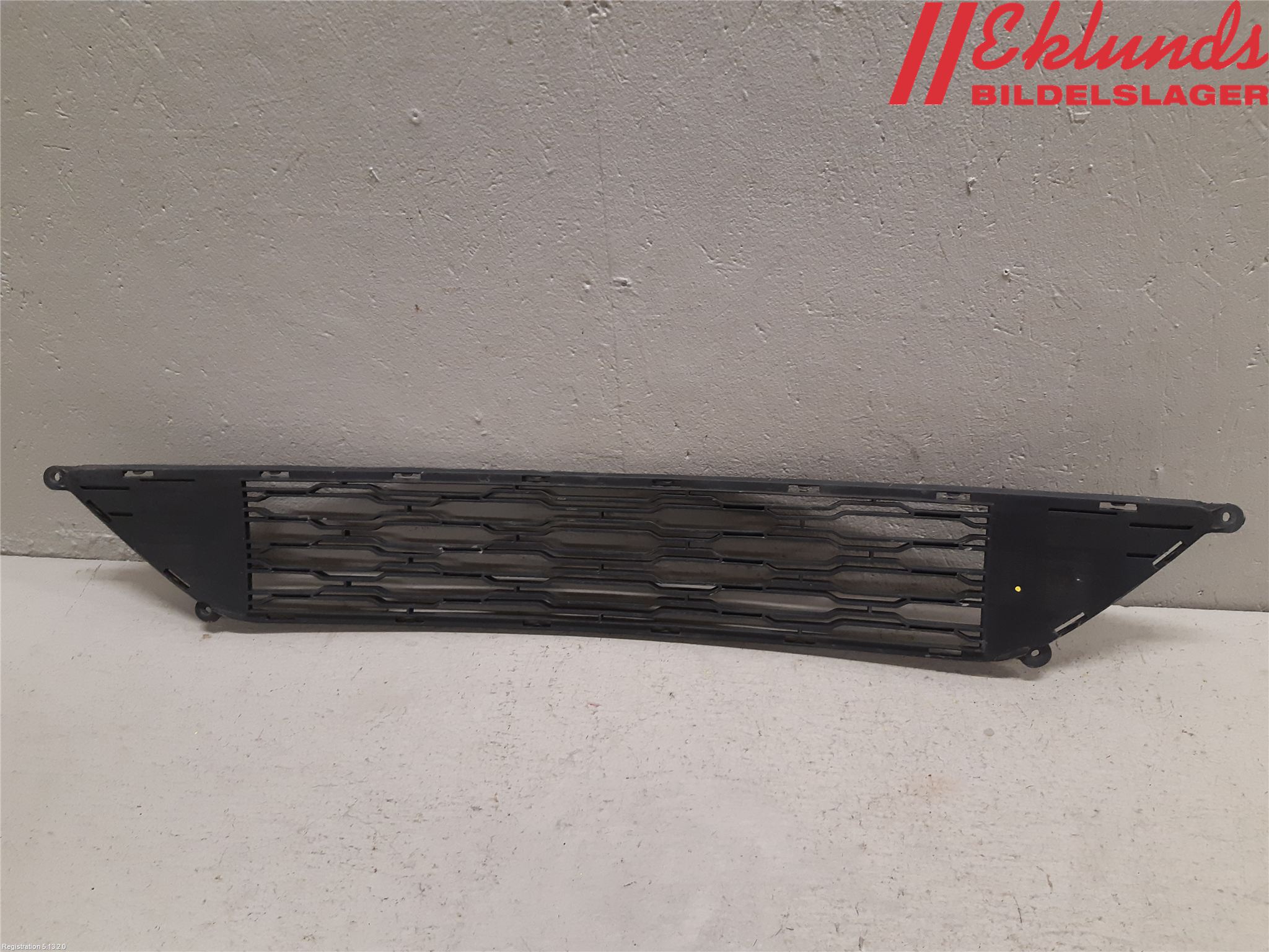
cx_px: 634
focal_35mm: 26
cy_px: 476
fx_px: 953
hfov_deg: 67.3
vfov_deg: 53.1
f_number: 1.7
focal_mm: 3.93
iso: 160
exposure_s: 1/50
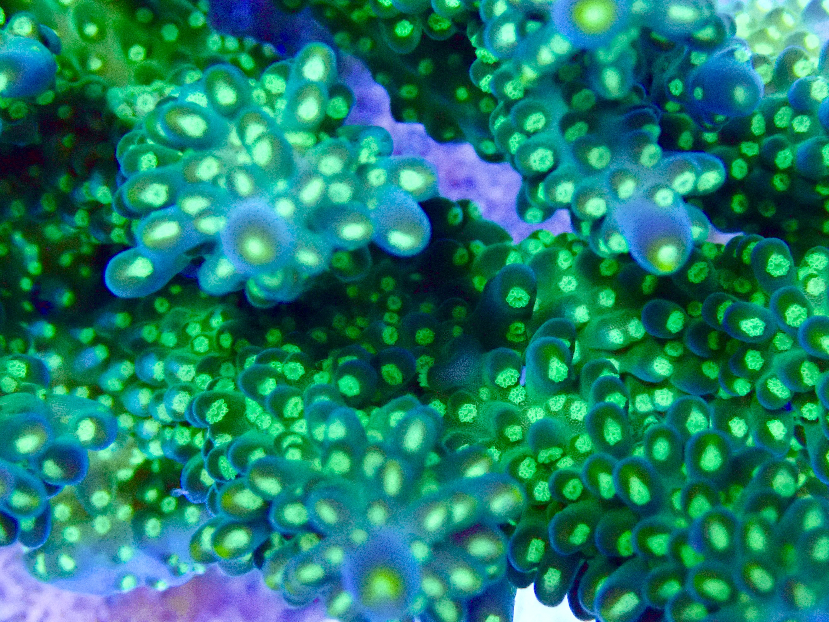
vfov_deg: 16.8
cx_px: 414
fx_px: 2107
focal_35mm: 88
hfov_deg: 22.3
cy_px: 311
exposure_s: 1/160
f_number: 6.3
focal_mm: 15.66
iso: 1600
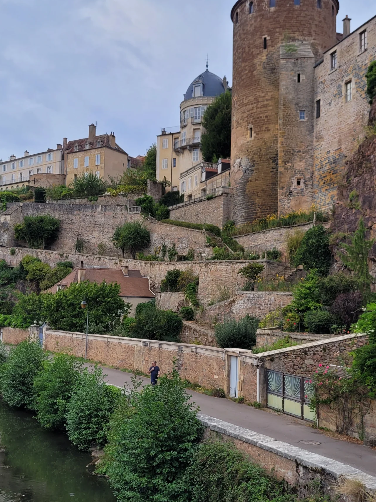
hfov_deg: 36.7
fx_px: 565
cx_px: 162
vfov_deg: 47.9
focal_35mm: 39
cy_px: 260
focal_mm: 5.4
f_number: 1.8
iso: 40
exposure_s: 1/1571
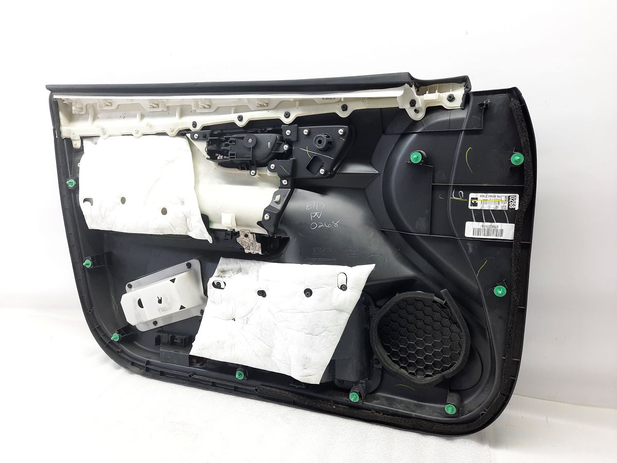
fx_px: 446
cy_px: 232
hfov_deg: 69.4
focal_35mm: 25
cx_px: 308
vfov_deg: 54.9
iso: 125
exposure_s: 1/50
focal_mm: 4.6
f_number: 2
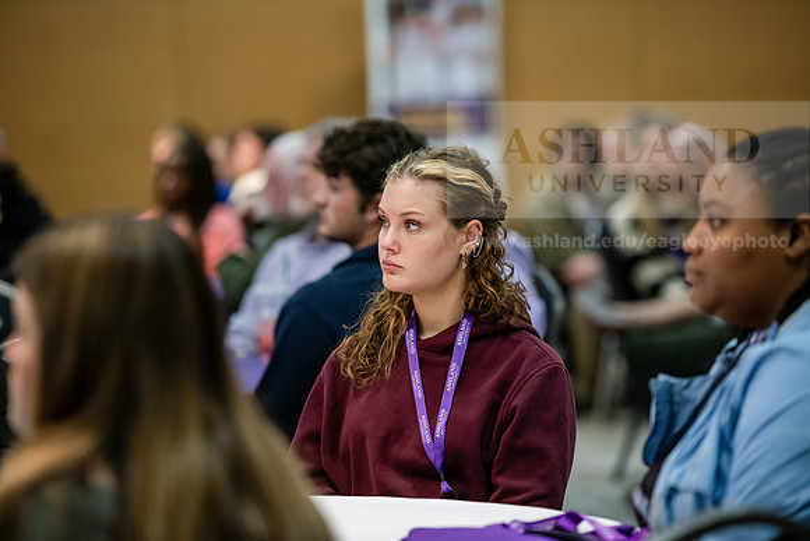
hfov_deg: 12.1
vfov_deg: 8.1
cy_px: 270
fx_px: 3826
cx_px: 405
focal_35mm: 170
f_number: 2.8
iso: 2000
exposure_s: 1/200
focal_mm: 170
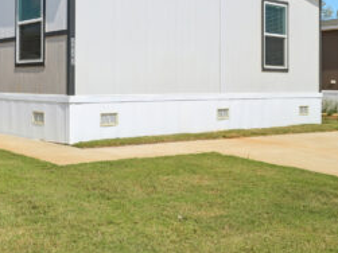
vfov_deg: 29.7
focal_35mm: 48
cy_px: 61
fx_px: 468
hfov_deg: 38.0
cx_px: 59
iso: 400
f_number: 8
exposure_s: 1/3200
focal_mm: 25
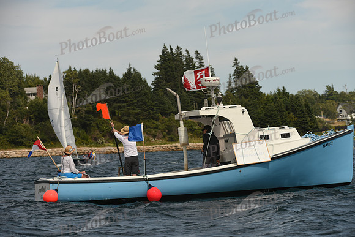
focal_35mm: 200
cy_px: 118
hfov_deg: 10.3
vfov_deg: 6.9
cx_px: 178
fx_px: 1973
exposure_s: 1/1000
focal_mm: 200
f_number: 6.3
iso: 250
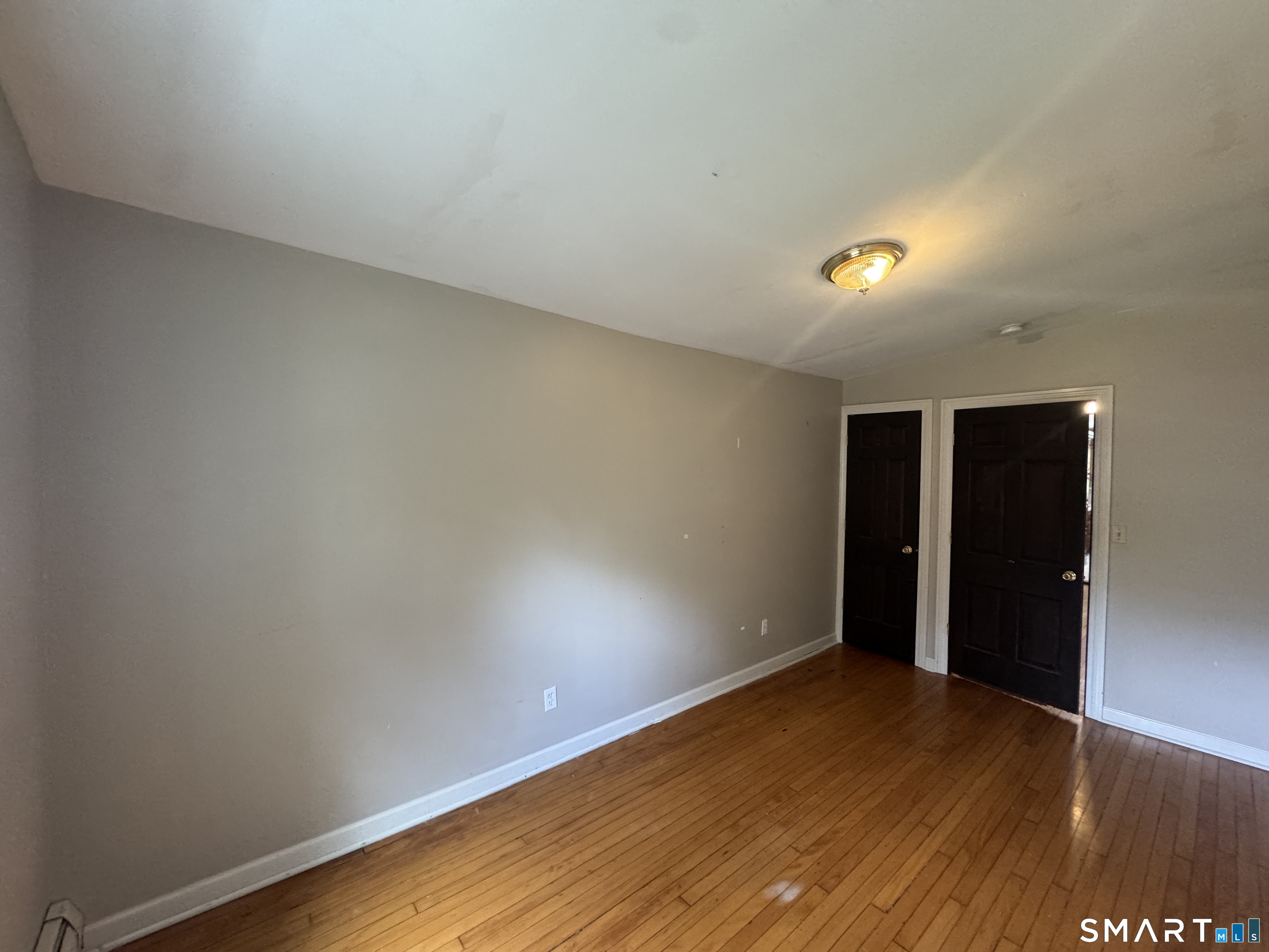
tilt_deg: -0.5
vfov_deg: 85.7
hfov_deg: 102.1
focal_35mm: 14
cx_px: 634
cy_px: 476
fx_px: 513
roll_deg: -1.0
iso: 500
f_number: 2.2
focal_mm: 2.22
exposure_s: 1/59
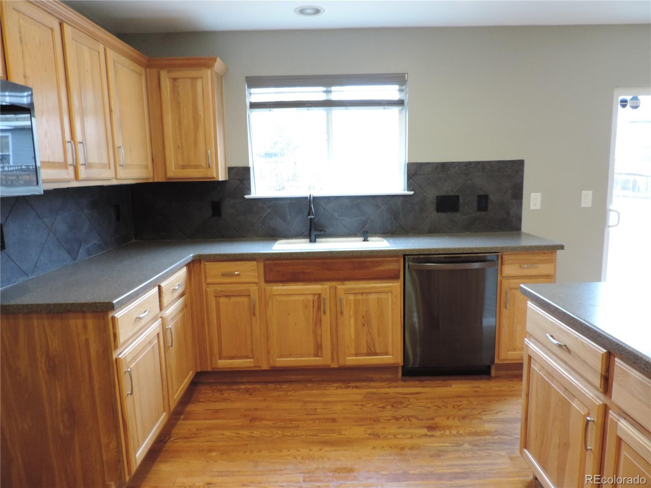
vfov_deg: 56.8
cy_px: 244
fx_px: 451
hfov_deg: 71.6
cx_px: 326
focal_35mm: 24
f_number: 3
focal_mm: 4.3
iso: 400
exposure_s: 1/25
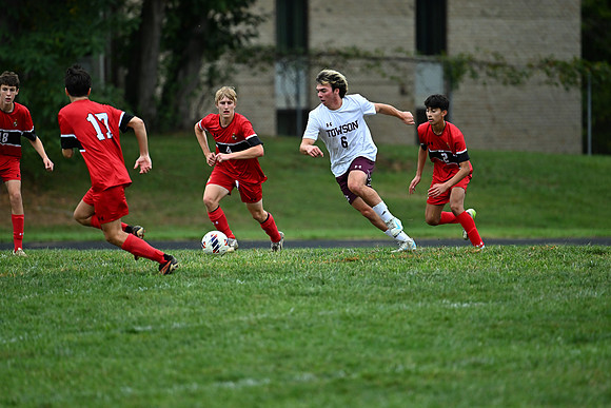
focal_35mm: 400
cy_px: 204
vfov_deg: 3.4
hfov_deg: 5.2
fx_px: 6790
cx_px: 306
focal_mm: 400
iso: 1800
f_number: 4.5
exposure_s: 1/1250
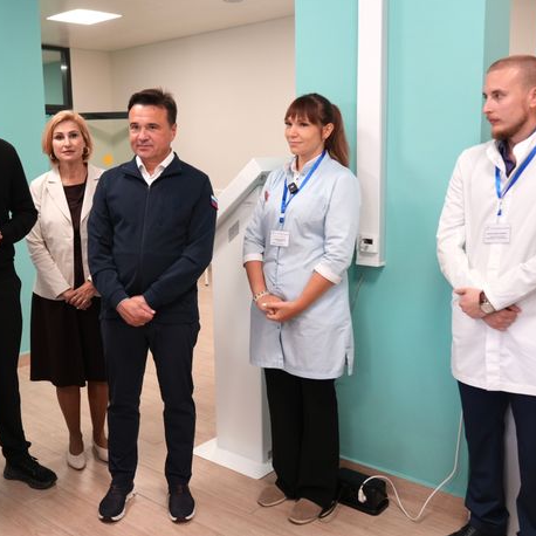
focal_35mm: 35
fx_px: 613
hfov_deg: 46.6
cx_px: 188
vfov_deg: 47.2
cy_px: 264
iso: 2000
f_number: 3.5
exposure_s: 1/200
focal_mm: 27
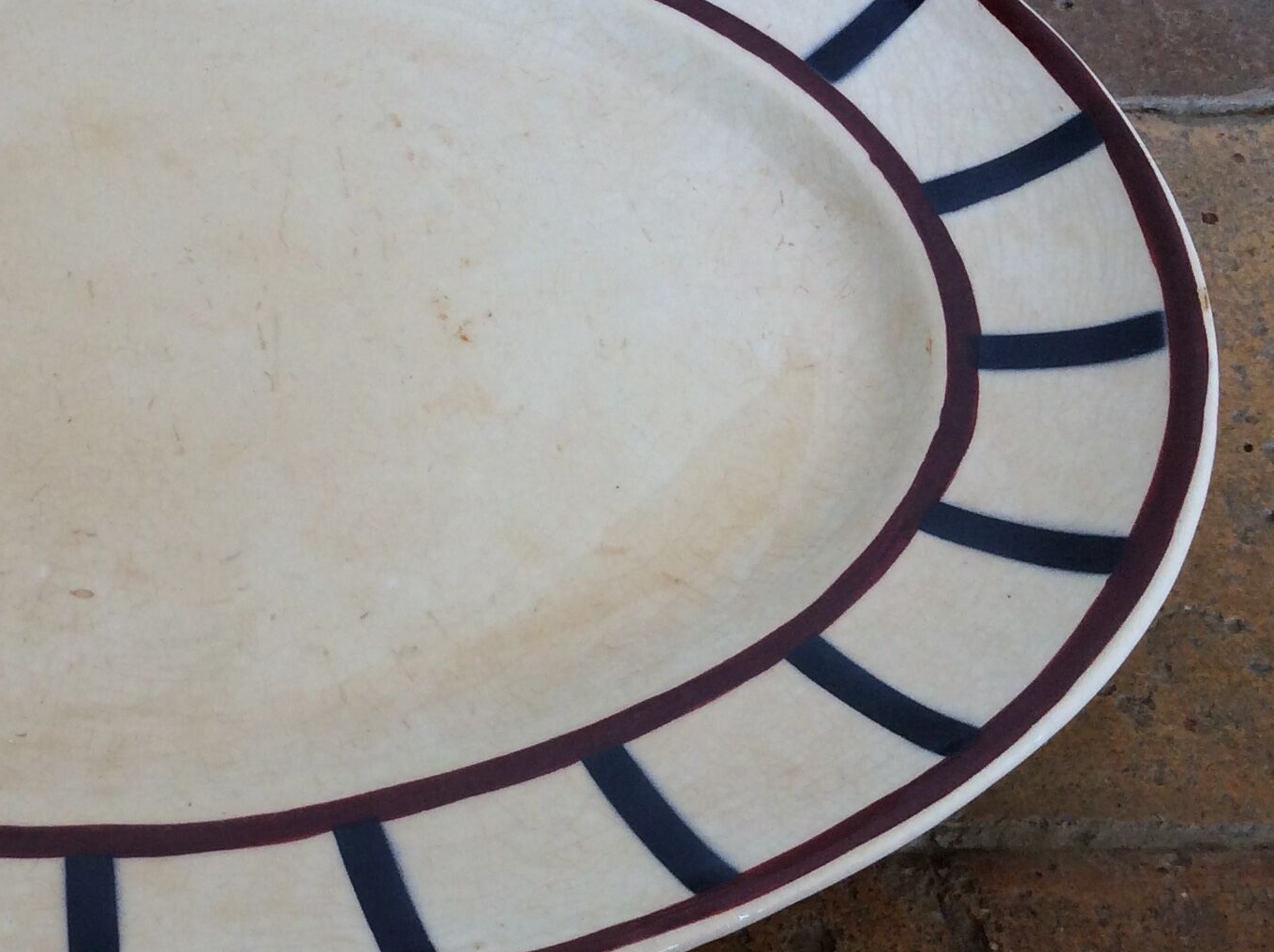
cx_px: 158
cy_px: 444
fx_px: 2242
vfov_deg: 24.0
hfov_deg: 30.5
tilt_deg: -57.6
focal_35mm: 61
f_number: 2.4
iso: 50
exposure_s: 1/100
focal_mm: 3.3
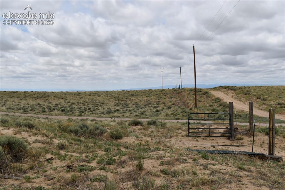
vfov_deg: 36.8
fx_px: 285
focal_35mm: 36
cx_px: 142
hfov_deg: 53.1
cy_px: 95
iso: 100
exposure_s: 1/400
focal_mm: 24
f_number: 10
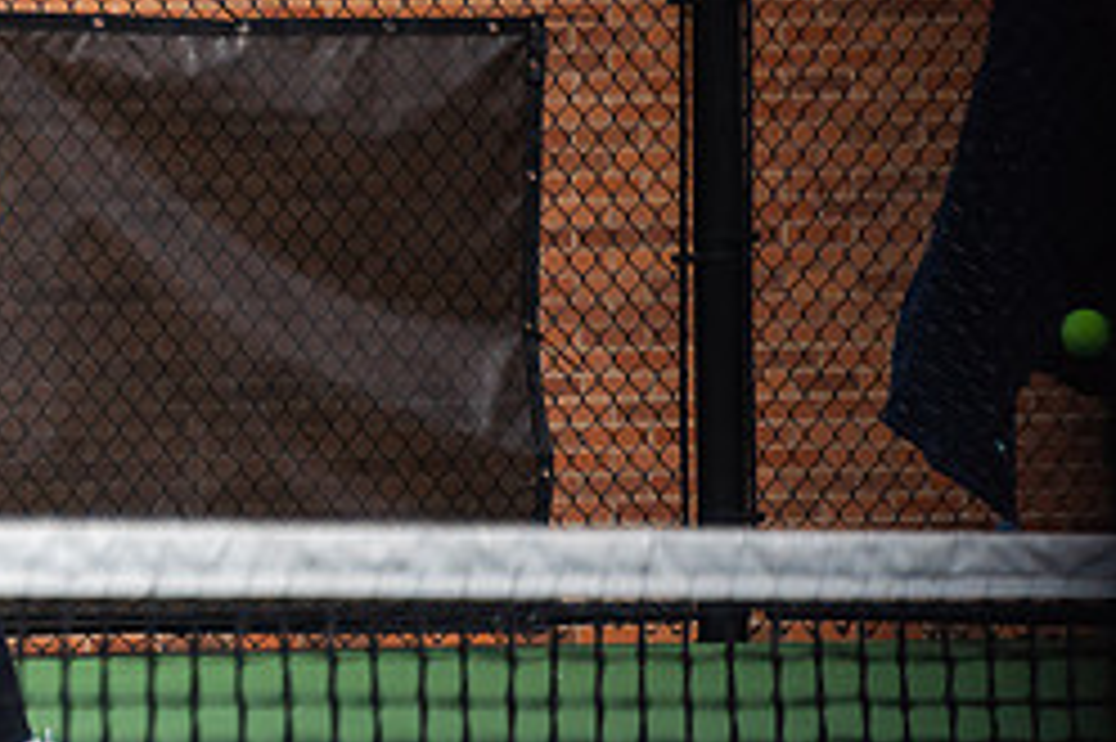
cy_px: 142
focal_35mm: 703
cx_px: -148
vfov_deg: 2.0
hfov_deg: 2.9
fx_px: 21778
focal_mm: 300
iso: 640
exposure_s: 1/2500
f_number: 5.6
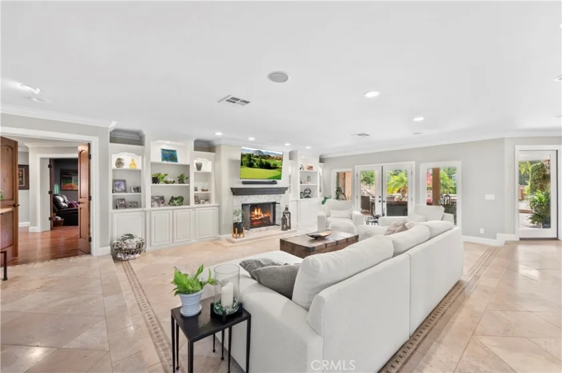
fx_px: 218
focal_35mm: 14
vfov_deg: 81.1
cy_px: 186
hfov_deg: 104.3
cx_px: 281
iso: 1000
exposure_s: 1/3
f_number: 8
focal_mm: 14
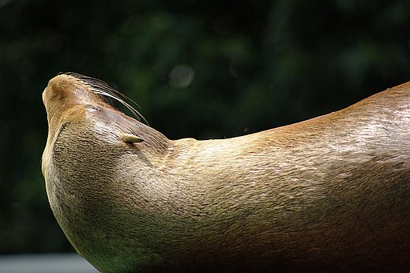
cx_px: 205
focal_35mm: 390
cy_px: 136
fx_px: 4440
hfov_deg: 5.3
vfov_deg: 3.5
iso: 200
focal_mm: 260
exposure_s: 1/640
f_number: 5.6
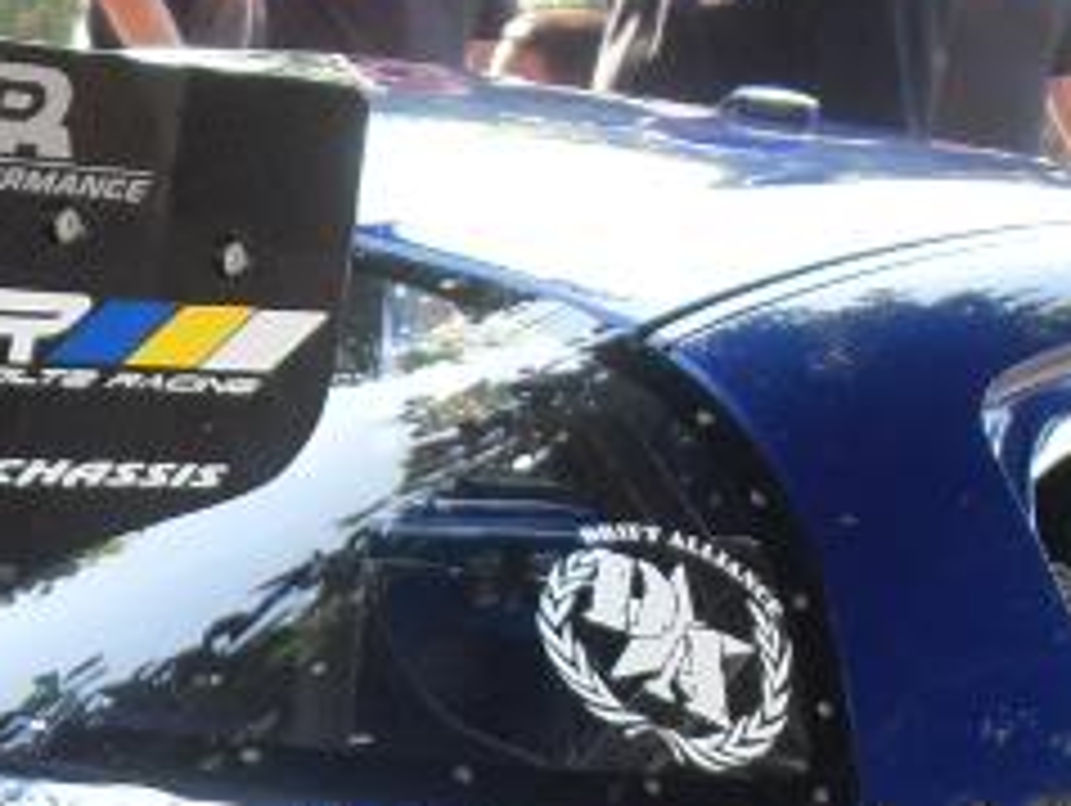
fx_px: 4522
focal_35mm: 146
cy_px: 1306
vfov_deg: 9.8
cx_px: 464
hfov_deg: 13.5
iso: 80
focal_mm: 6.3
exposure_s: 1/90
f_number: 2.8
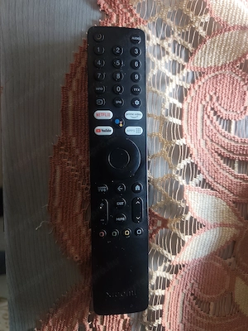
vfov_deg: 73.9
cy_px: 166
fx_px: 220
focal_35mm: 23
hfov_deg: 58.9
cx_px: 124
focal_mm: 6.19
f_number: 1.65
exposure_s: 1/27.7
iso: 800
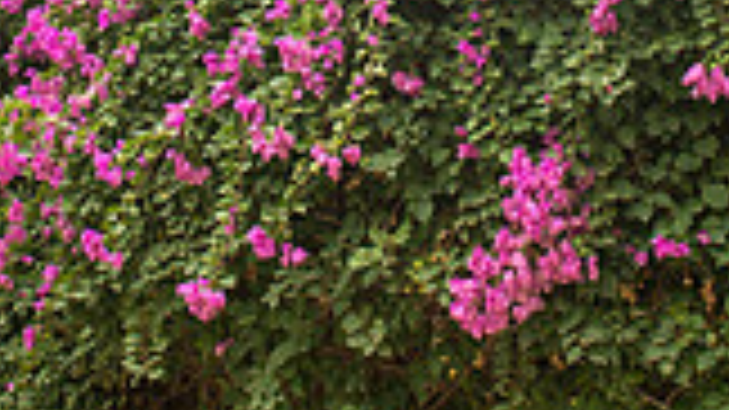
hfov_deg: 23.7
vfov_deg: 12.8
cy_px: -200
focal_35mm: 90
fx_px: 1739
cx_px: 315
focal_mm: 24
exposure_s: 1/320
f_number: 3.5
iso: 100
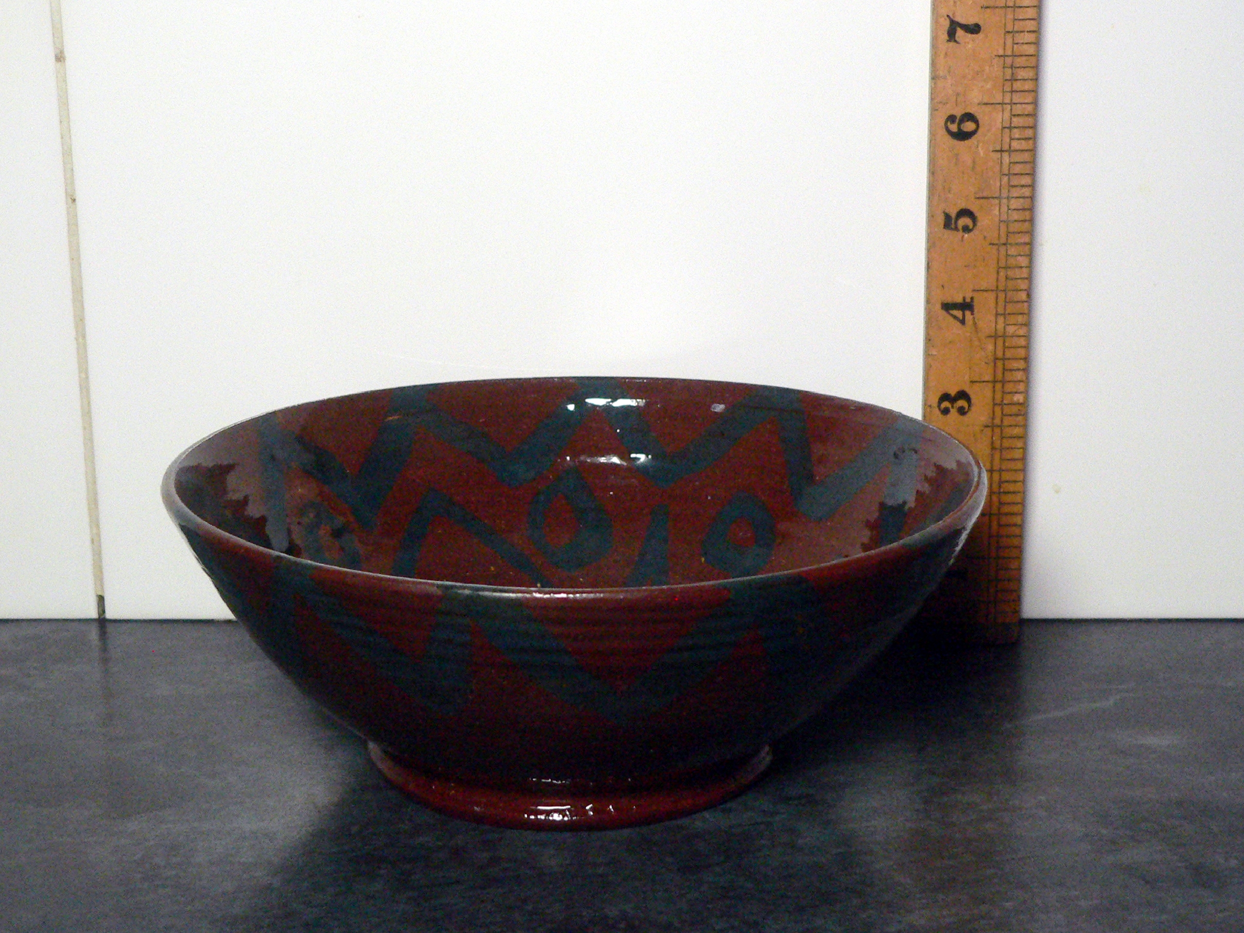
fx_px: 1977
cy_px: 466
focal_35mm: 55
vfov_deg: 26.6
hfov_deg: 34.9
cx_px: 622
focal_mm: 9.2
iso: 400
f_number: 3.3
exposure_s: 1/125
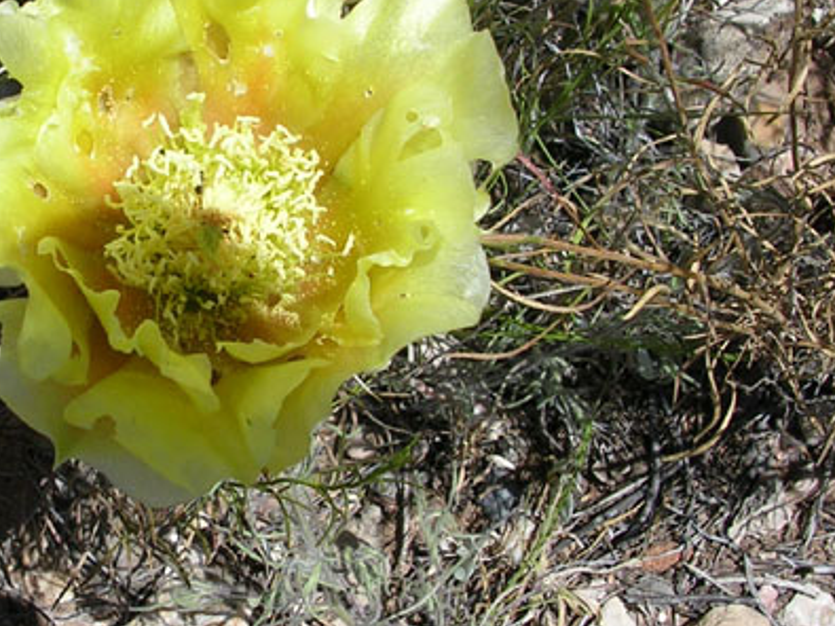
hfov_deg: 24.8
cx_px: 135
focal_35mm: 77
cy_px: 252
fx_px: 1857
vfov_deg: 19.1
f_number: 5.6
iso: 50
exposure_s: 1/416
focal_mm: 5.8
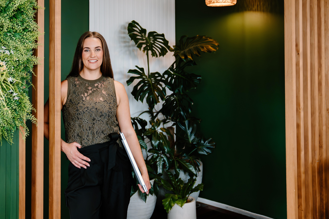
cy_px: 87
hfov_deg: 40.2
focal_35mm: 49
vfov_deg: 27.5
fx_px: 448
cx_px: 130
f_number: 2.8
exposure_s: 1/250
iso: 1250
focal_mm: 36
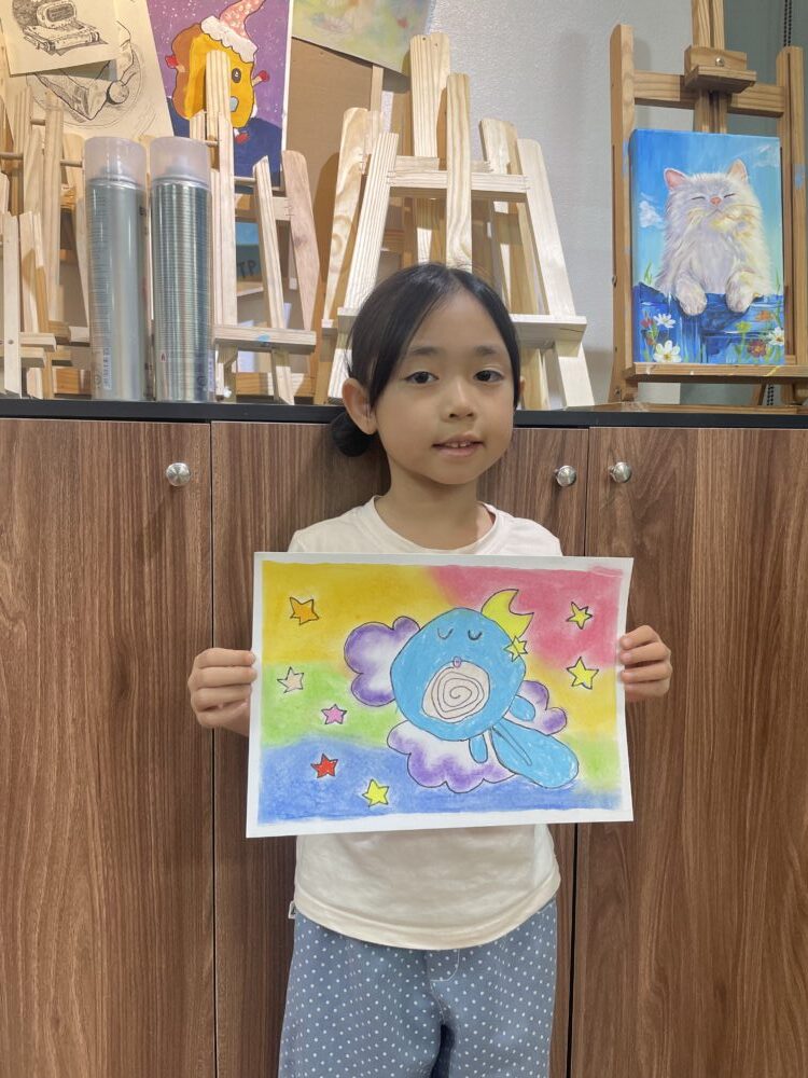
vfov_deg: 67.3
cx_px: 404
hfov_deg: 53.1
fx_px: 809
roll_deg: -0.7
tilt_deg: -5.9
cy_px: 539
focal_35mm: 26
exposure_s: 1/100
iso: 100
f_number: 1.6
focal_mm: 4.2
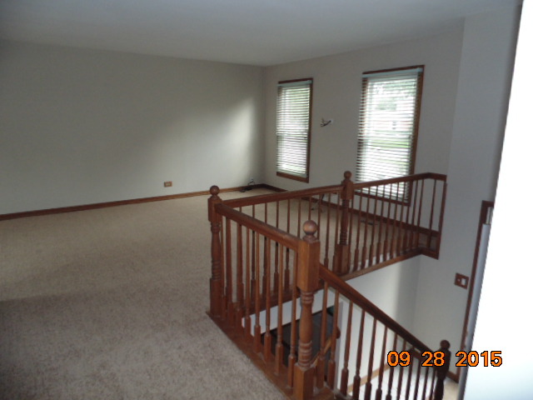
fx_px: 339
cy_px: 200
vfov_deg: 61.1
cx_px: 266
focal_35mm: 22
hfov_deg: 76.4
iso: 200
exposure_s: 1/30
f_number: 3.1
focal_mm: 4
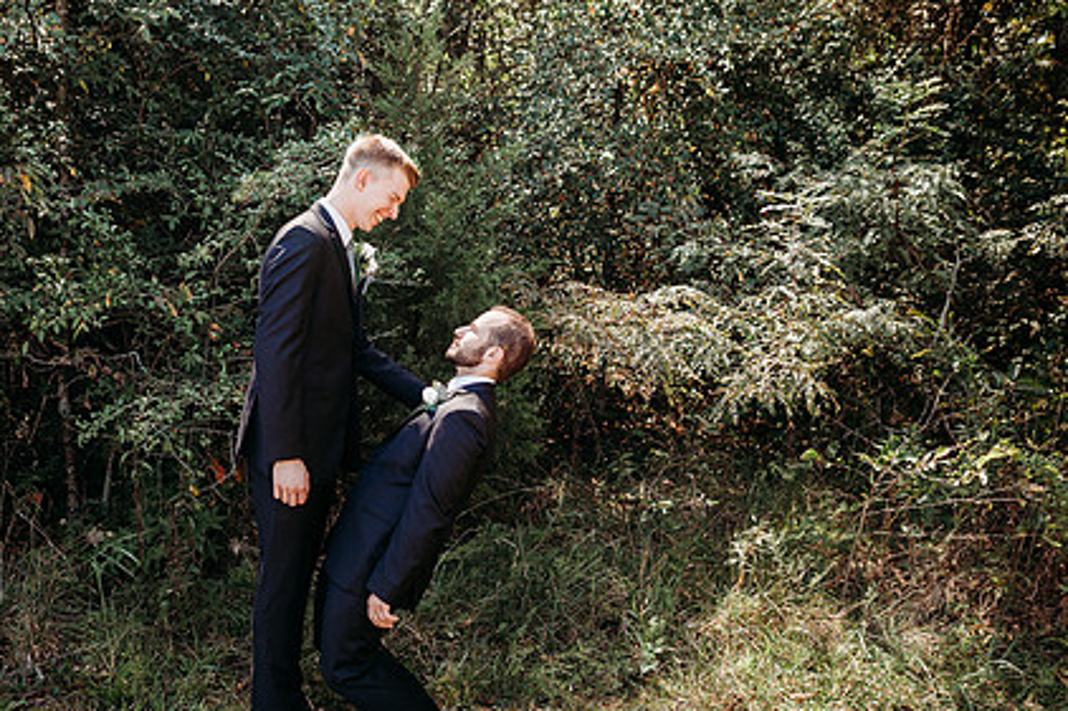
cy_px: 419
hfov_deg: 56.7
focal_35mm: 33
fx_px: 979
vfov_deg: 39.8
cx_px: 415
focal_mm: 24
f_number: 2.8
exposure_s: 1/400
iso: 125
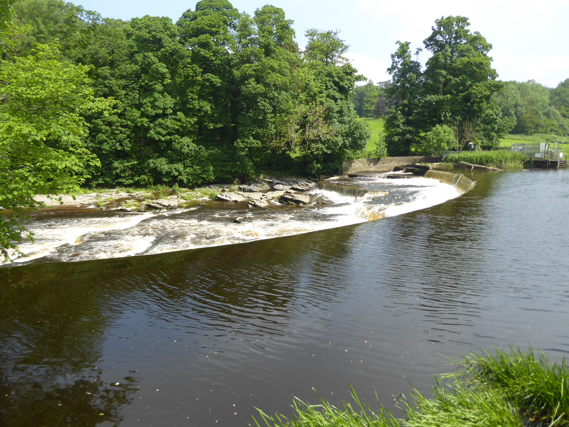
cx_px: 284
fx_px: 411
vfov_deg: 54.9
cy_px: 214
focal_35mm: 25
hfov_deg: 69.4
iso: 80
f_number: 3.3
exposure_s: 1/400
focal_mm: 4.3
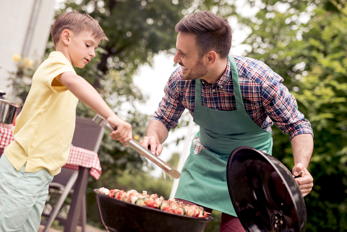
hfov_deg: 39.6
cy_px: 116
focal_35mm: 50
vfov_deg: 27.0
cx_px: 174
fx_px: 482
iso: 250
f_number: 2
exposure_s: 1/250
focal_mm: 50
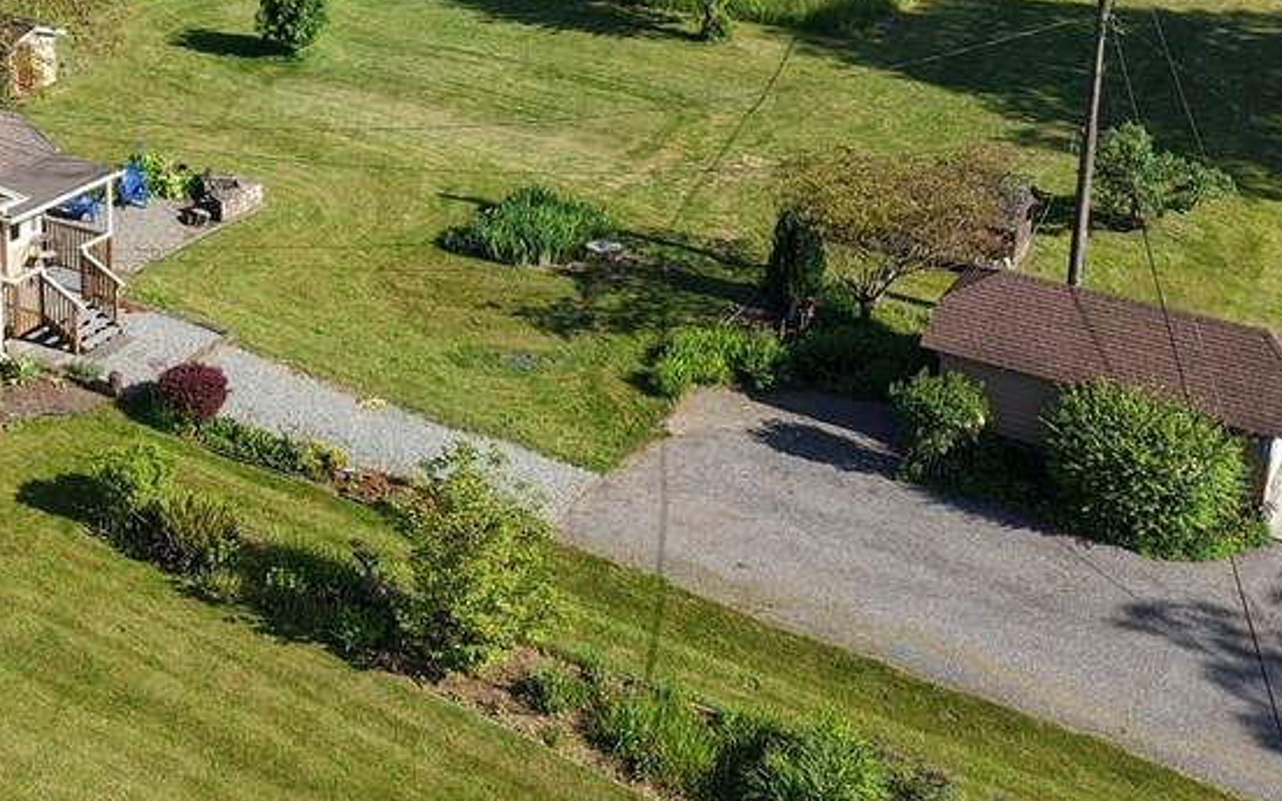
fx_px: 2061
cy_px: 2
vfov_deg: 21.2
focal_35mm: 59
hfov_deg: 34.1
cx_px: 388
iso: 160
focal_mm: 8.67
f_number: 1.8
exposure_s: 1/3000
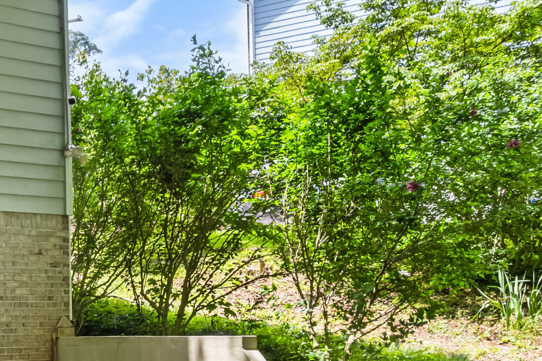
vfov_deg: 20.9
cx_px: -108
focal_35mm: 60
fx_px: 903
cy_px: 446
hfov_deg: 28.9
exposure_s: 1/60
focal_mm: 8.38
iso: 100
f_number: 2.8
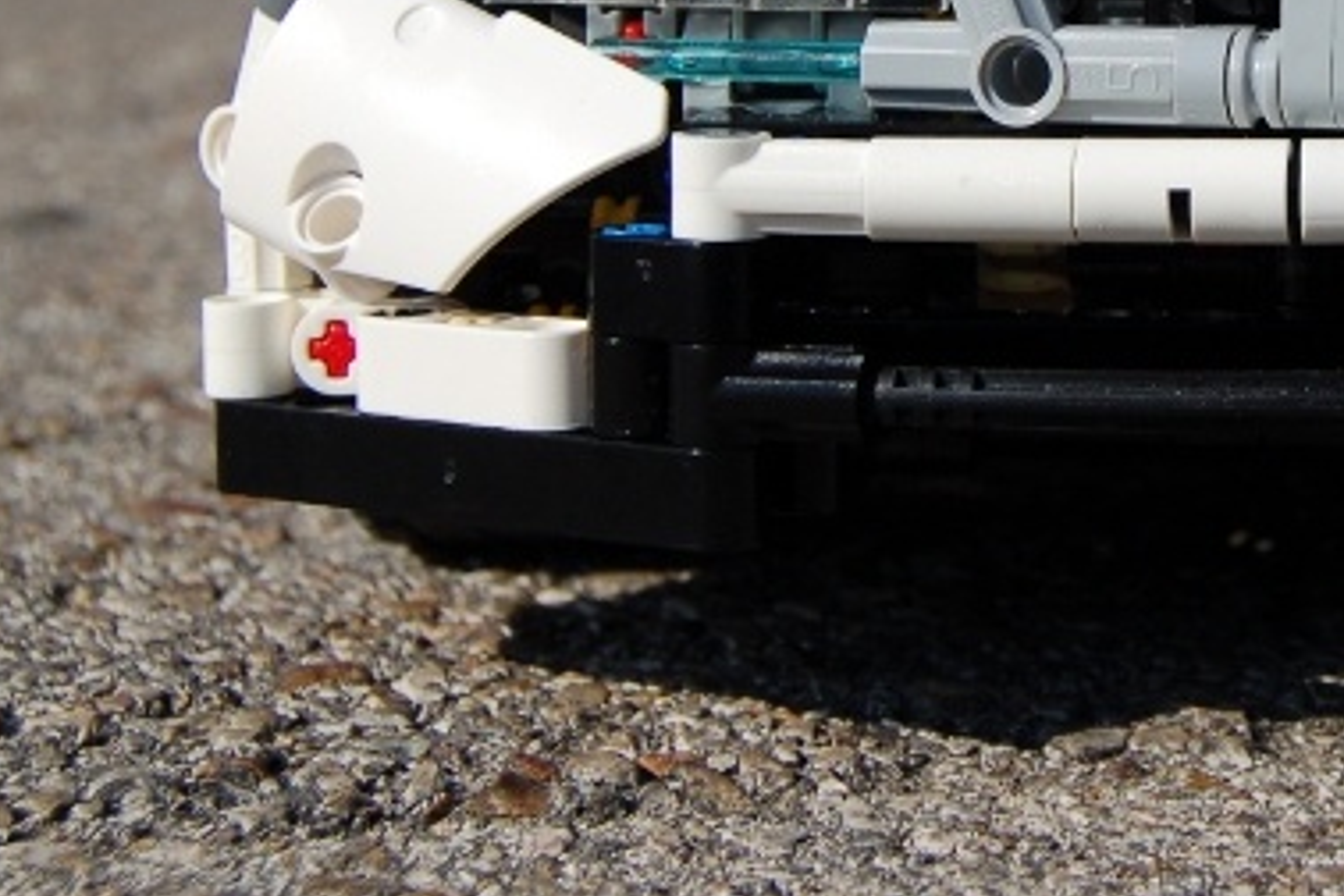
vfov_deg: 13.4
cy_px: -117
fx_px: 3733
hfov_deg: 19.7
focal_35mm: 100
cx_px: 1383
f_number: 5.6
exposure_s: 1/1250
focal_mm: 28
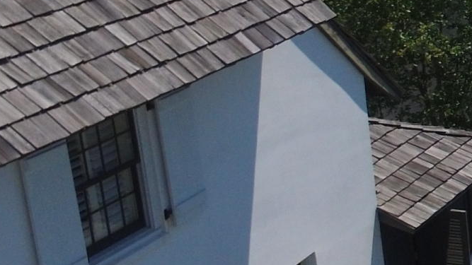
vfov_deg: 12.3
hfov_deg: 15.4
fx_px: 1226
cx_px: 1040
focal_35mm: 98
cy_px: 55
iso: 100
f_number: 2.8
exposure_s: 1/2320
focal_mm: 3.61
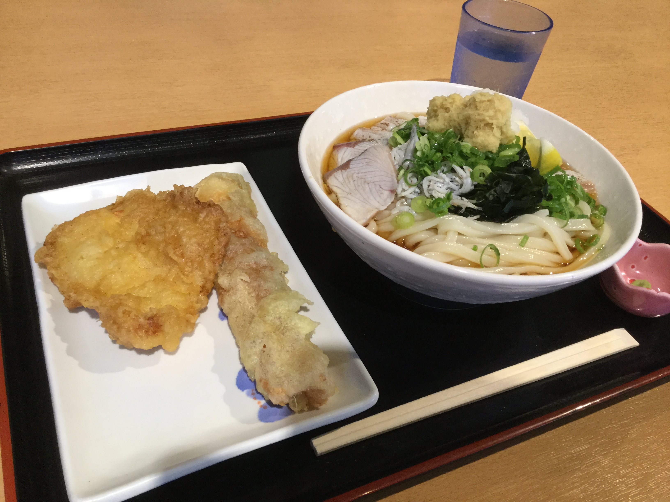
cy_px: 251
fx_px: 600
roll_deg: -10.2
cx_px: 335
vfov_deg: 45.4
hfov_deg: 58.4
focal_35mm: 31
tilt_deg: -42.4
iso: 80
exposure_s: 1/30
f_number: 2.4
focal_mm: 3.3
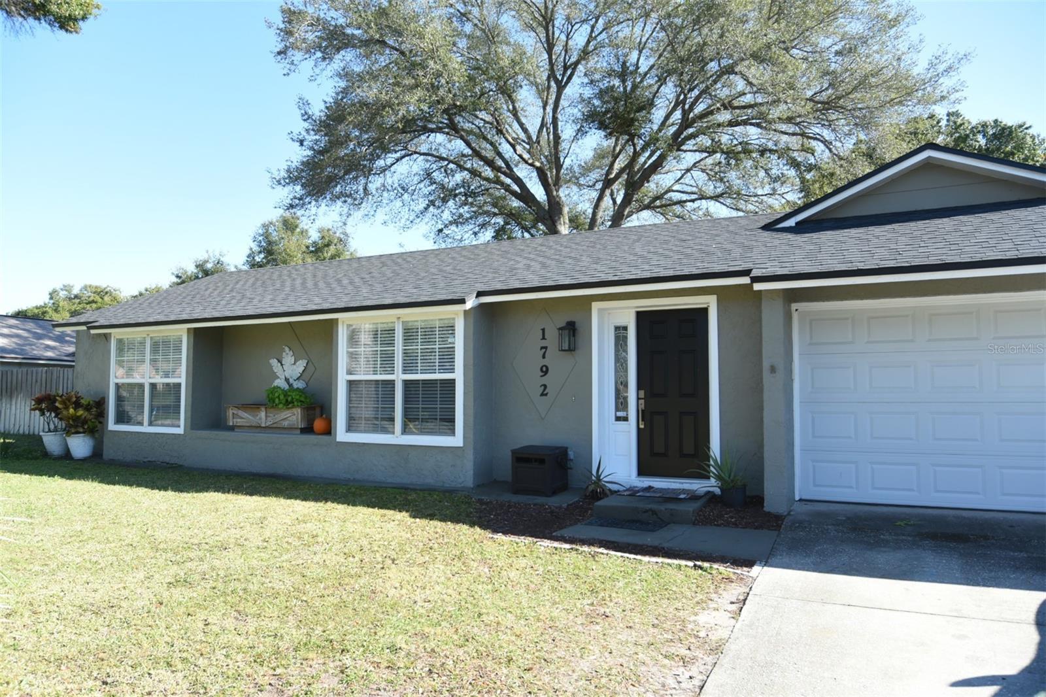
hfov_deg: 73.8
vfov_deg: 53.1
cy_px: 348
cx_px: 523
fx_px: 697
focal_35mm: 24
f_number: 8
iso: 320
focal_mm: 24
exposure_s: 1/250
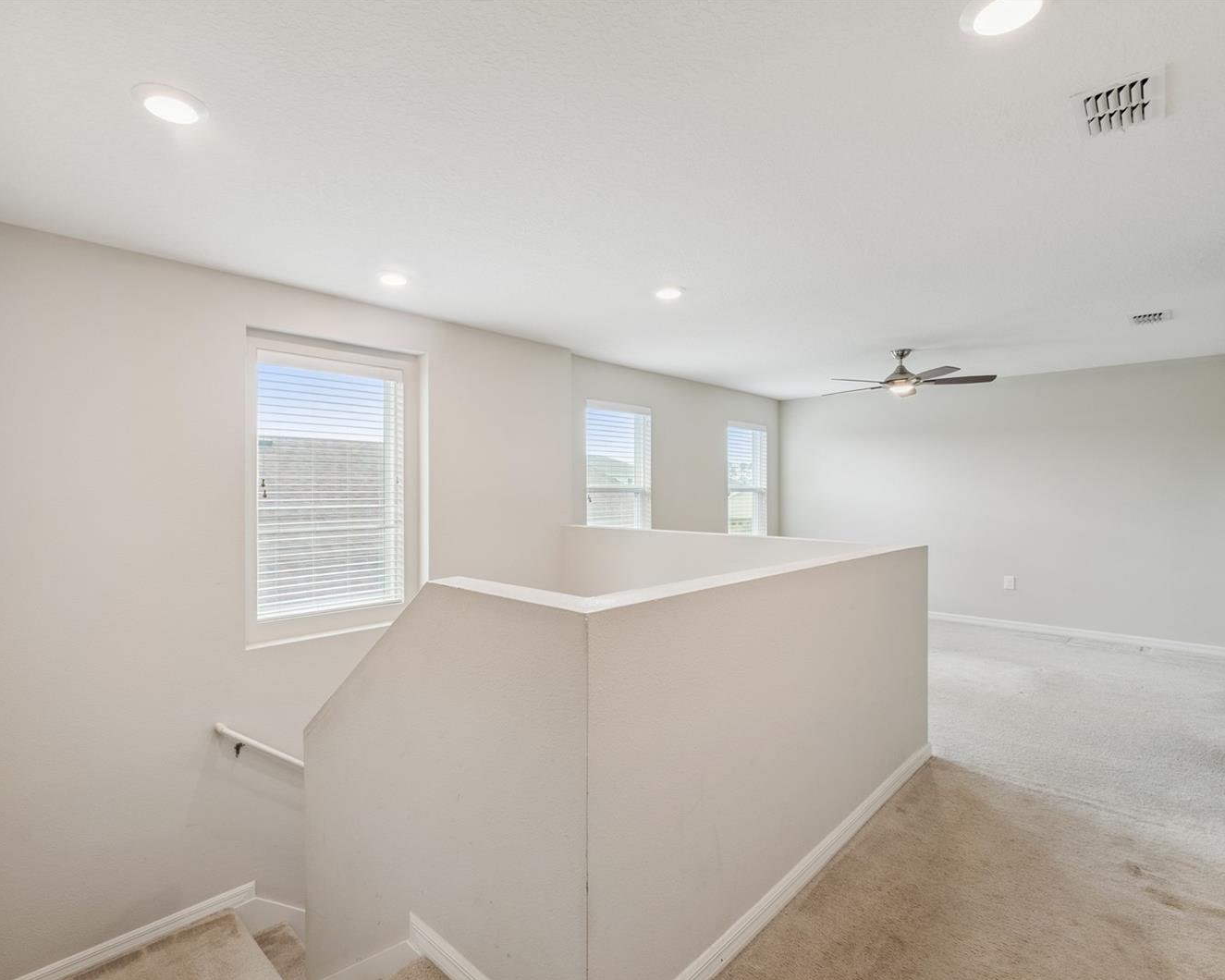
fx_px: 616
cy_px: 490
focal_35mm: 17
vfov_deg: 77.0
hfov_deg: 89.5
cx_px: 575
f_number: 7.1
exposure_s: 1/15
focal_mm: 10
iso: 320
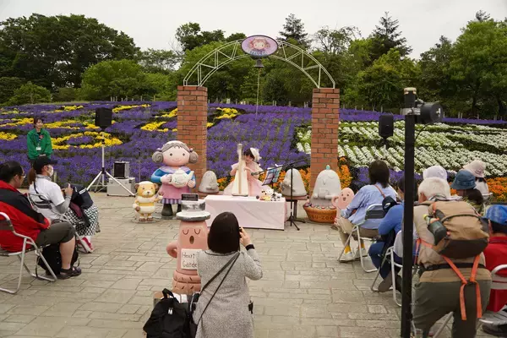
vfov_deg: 38.9
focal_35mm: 34
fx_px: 479
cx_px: 254
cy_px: 169
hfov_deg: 55.8
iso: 100
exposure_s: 1/640
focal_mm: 23
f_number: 4
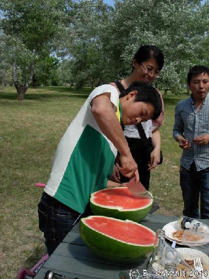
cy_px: 140
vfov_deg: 49.0
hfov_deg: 37.7
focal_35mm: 38
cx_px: 104
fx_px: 306
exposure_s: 1/470
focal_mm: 6.3
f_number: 4.9
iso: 79
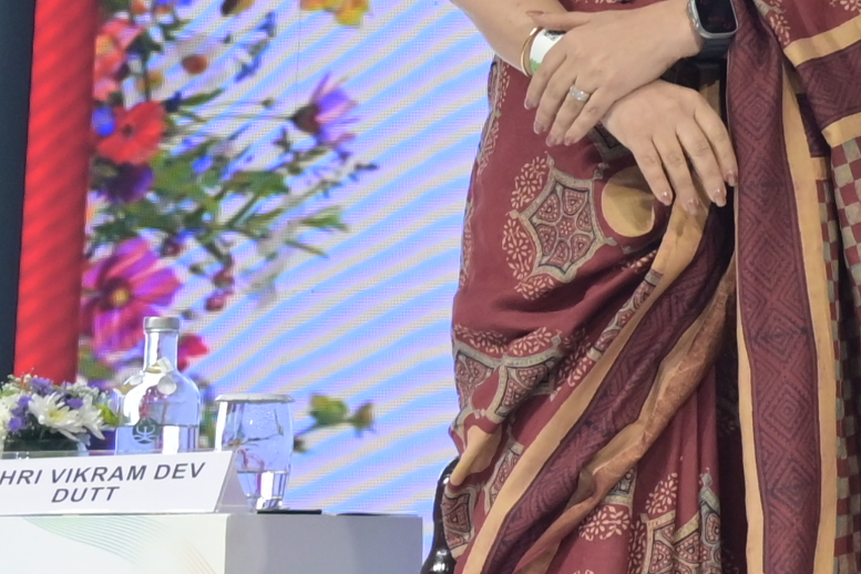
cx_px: 2460
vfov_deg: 6.7
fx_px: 4879
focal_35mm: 204
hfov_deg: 8.6
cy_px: 9
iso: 1600
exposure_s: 1/320
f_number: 4.5
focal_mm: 35
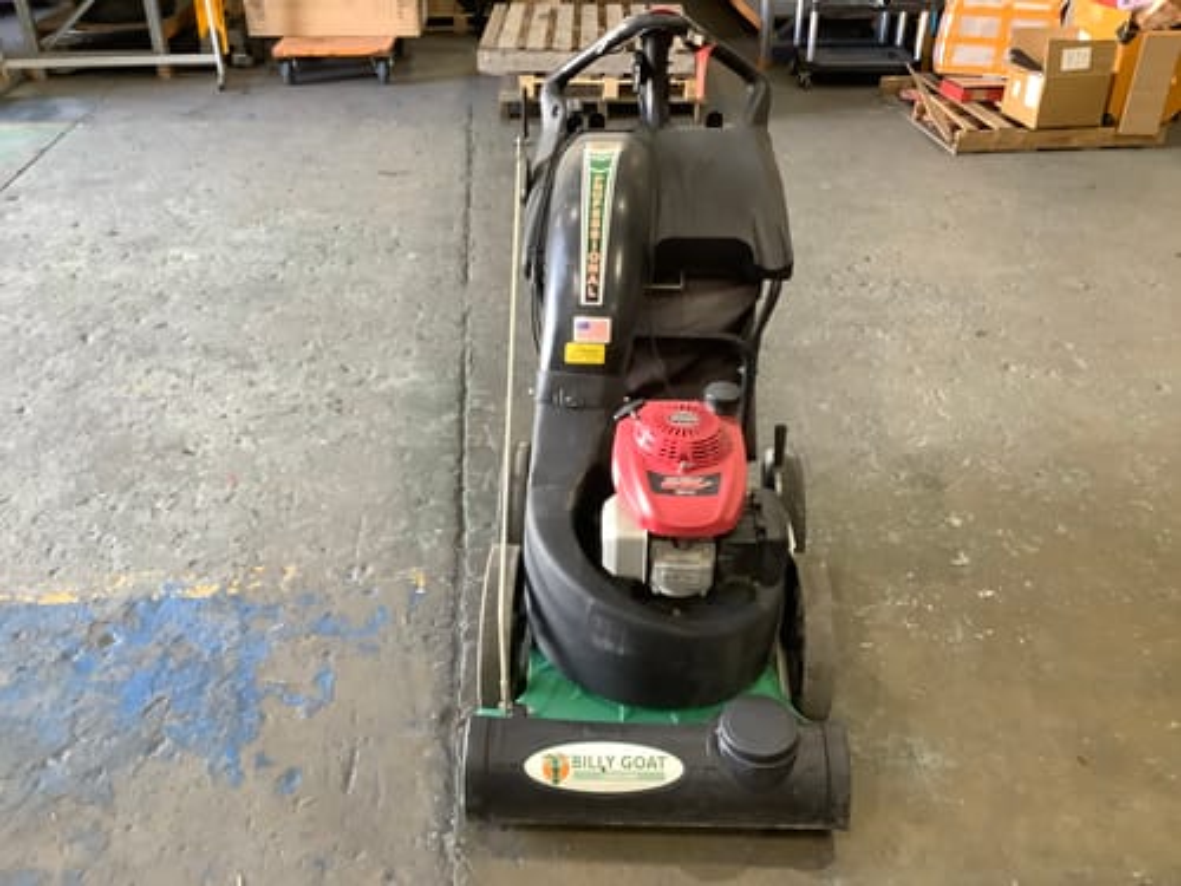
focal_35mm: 31
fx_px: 1058
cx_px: 590
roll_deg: +2.4
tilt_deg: -30.4
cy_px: 443
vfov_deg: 45.4
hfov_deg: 58.4
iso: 250
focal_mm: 3.3
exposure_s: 1/50
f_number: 2.4
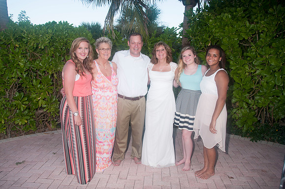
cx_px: 142
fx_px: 213
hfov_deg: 67.5
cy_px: 94
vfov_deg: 47.8
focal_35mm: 27
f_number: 9
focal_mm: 18
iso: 200
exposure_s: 1/125
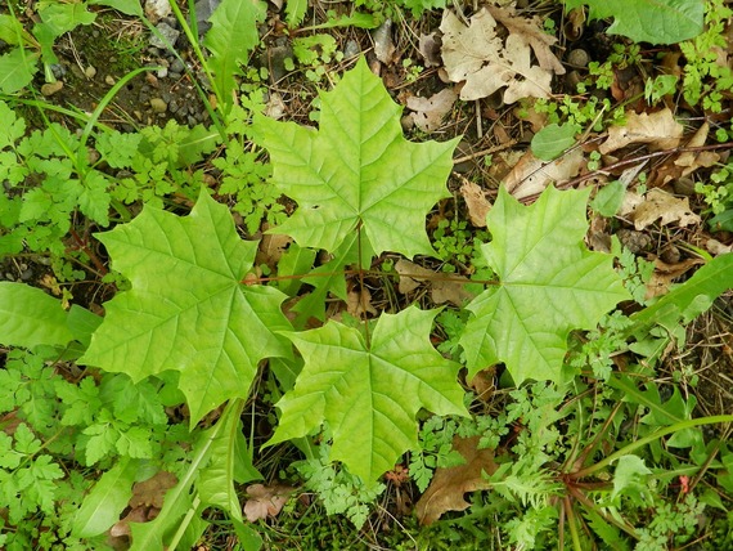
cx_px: 366
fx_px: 678
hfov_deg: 56.8
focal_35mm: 32
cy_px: 276
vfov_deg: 44.2
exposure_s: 1/80
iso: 160
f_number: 3.7
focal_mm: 5.6
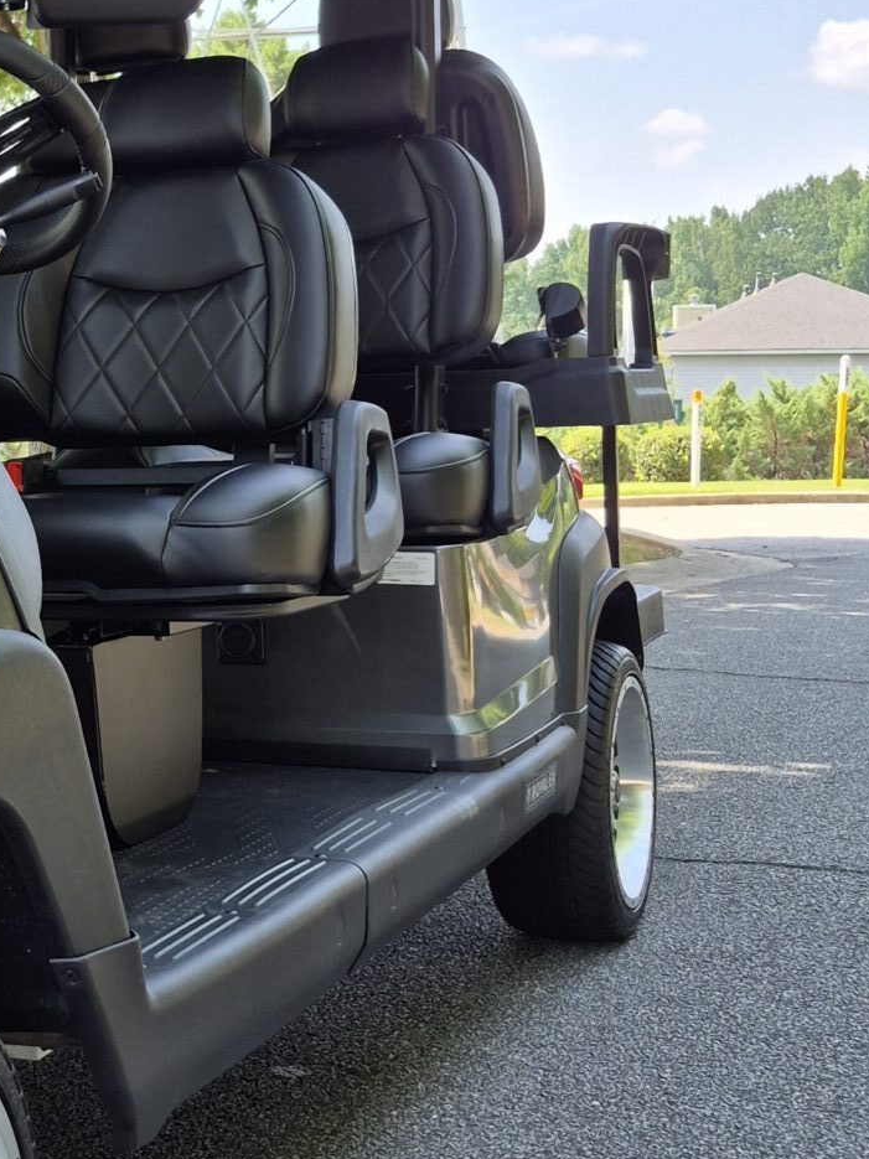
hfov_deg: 21.5
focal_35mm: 63
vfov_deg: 30.6
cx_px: -195
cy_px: 450
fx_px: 2109
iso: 25
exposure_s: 1/314
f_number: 1.8
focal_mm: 5.4
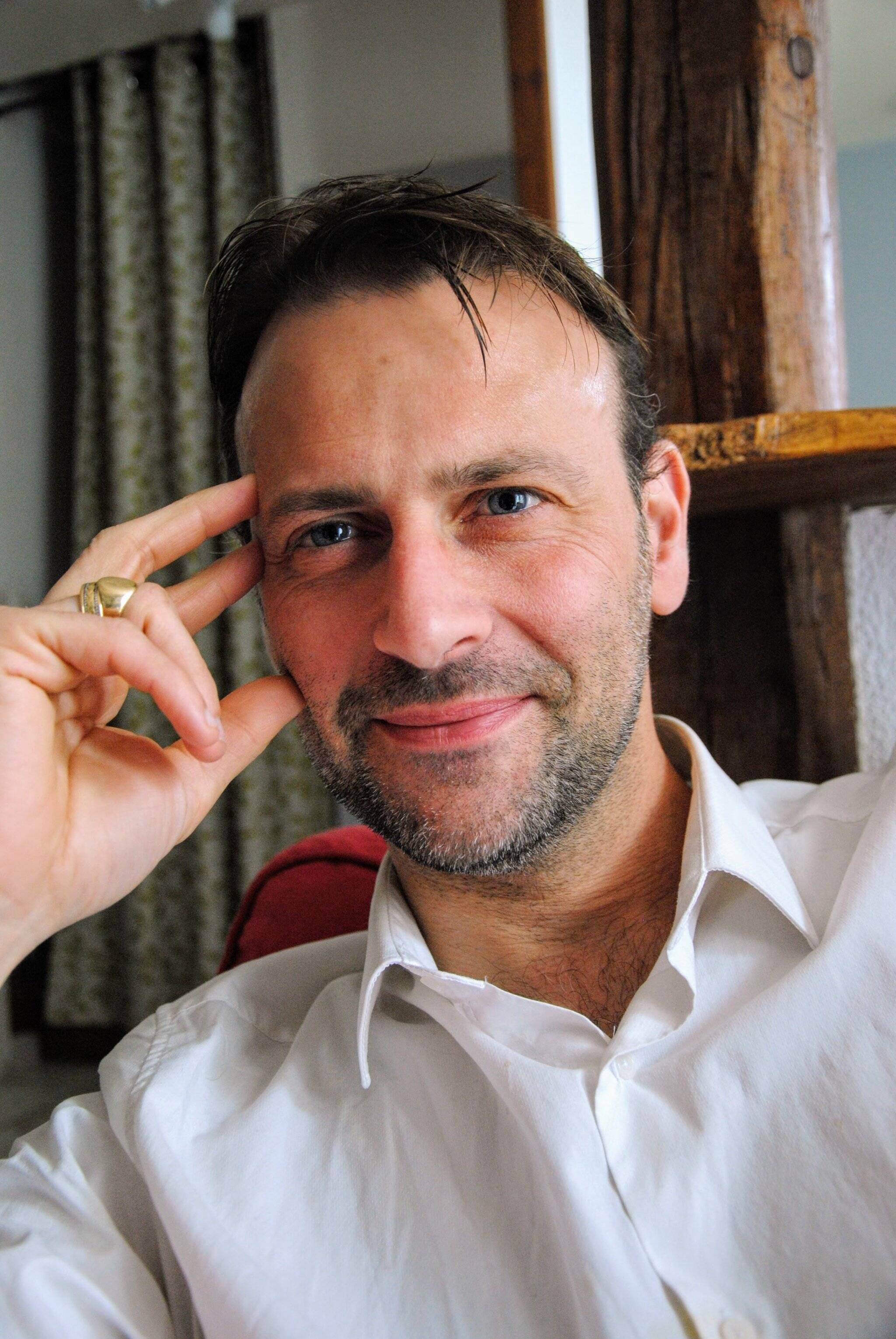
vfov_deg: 49.5
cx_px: 448
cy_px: 670
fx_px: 1452
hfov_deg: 34.3
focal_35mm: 39
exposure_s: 1/40
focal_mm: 26
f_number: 4
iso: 800
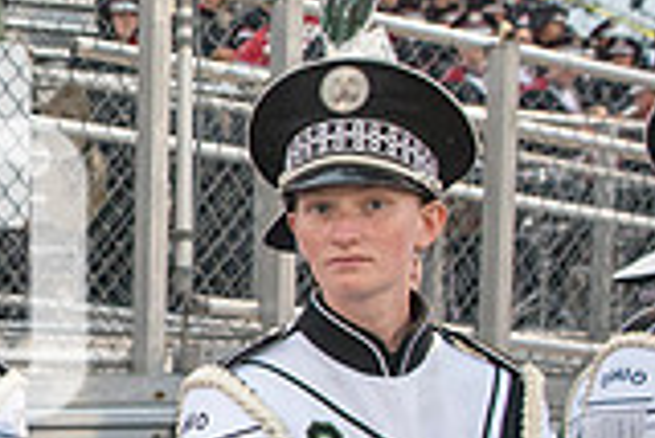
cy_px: 313
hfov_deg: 21.0
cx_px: -221
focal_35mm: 87
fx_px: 1584
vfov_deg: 15.7
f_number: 3.2
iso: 2000
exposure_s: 1/800
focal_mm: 24
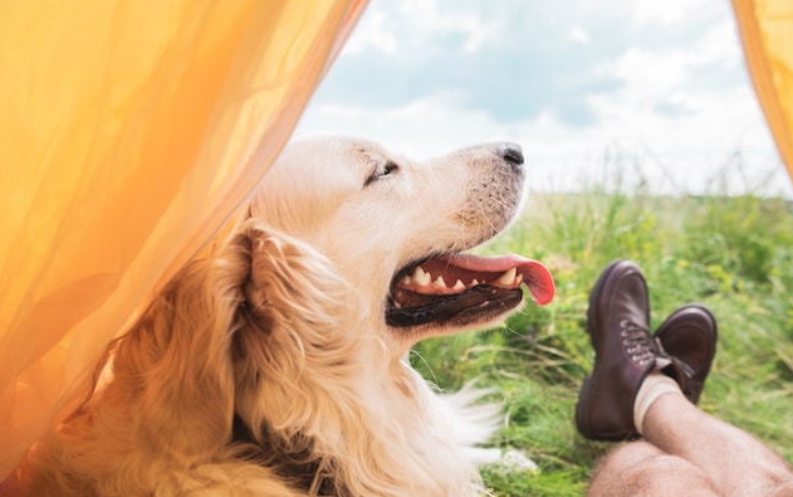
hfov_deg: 60.9
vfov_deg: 40.4
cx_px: 459
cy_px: 303
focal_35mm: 31
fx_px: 670
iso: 160
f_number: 3.5
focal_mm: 24
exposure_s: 1/1000
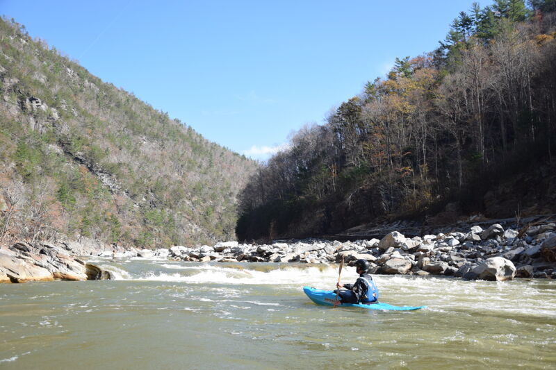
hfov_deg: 57.2
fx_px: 510
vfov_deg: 40.0
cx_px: 278
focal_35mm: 33
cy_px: 185
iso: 400
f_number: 5
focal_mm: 22
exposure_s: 1/1250
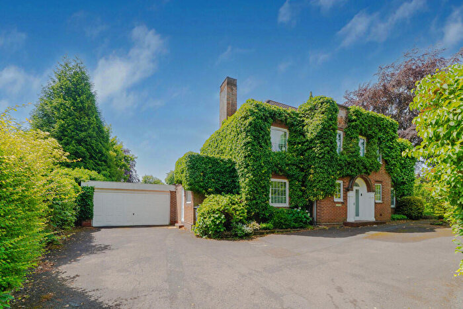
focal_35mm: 12
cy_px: 154
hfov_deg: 112.6
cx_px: 232
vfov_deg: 90.0
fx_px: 154
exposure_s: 1/200
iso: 100
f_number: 8
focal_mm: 12
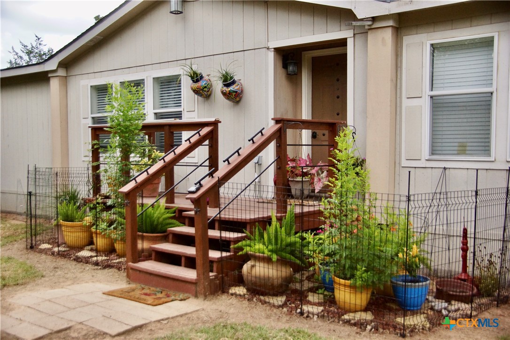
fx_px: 552
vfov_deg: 34.2
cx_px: 255
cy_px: 170
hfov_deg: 49.6
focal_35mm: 39
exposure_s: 1/4000
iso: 1000
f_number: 4
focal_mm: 26
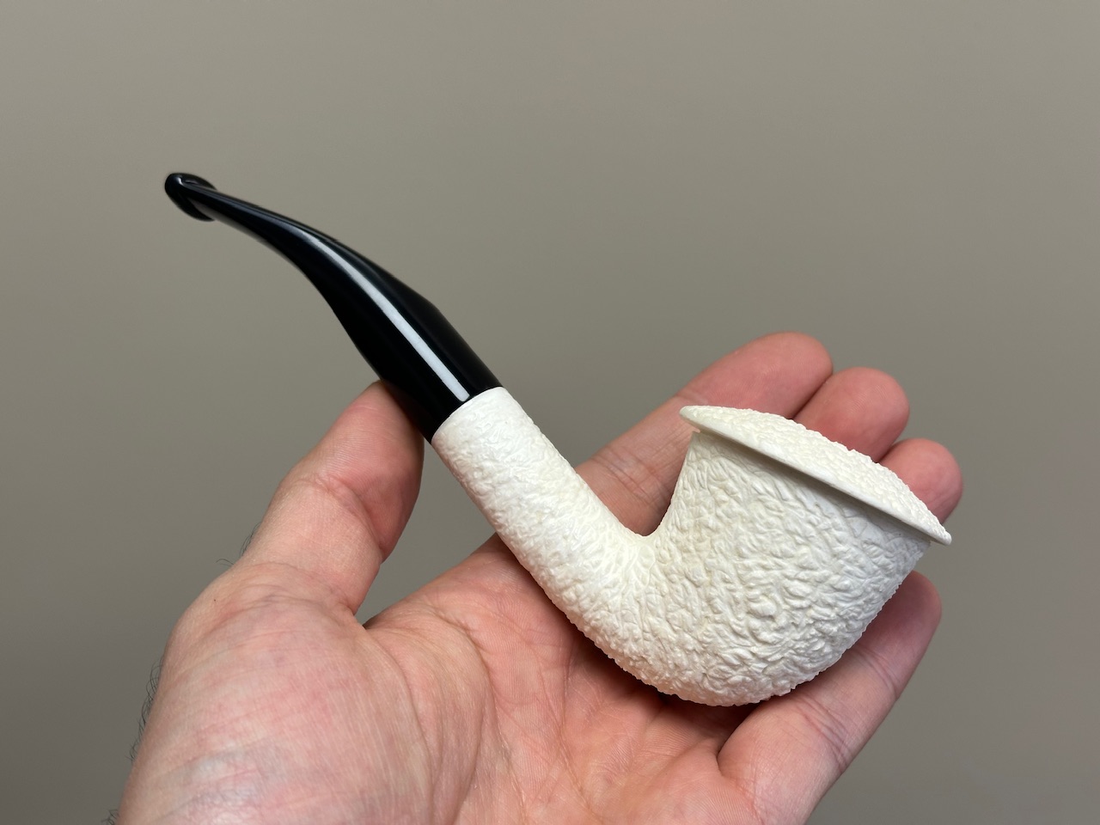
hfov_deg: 39.7
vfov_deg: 30.3
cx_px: 550
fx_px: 1525
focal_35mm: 48
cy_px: 412
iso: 50
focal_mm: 6.86
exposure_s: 1/100
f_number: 1.78
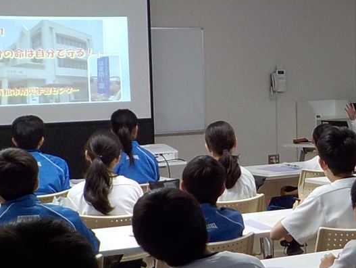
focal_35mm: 91
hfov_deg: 21.2
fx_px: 937
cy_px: 151
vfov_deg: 16.3
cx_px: 303
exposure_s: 1/30
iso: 200
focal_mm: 4.1
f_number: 3.3
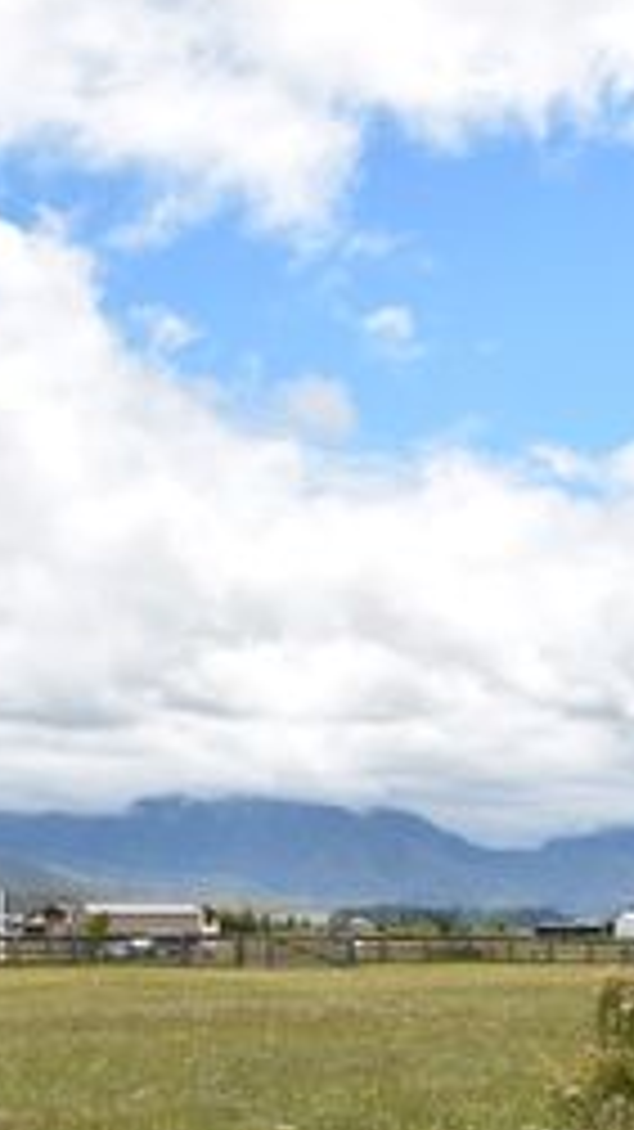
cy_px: 986
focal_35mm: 77
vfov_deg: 26.7
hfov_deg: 15.1
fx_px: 2304
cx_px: 791
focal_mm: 16
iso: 200
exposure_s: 1/500
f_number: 11
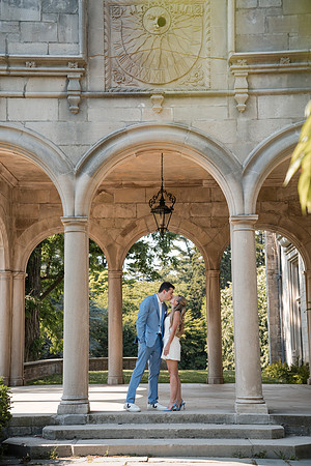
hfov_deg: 23.0
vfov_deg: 33.9
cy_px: 233
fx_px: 764
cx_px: 156
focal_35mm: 59
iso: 100
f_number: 4
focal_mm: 59
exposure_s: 1/250
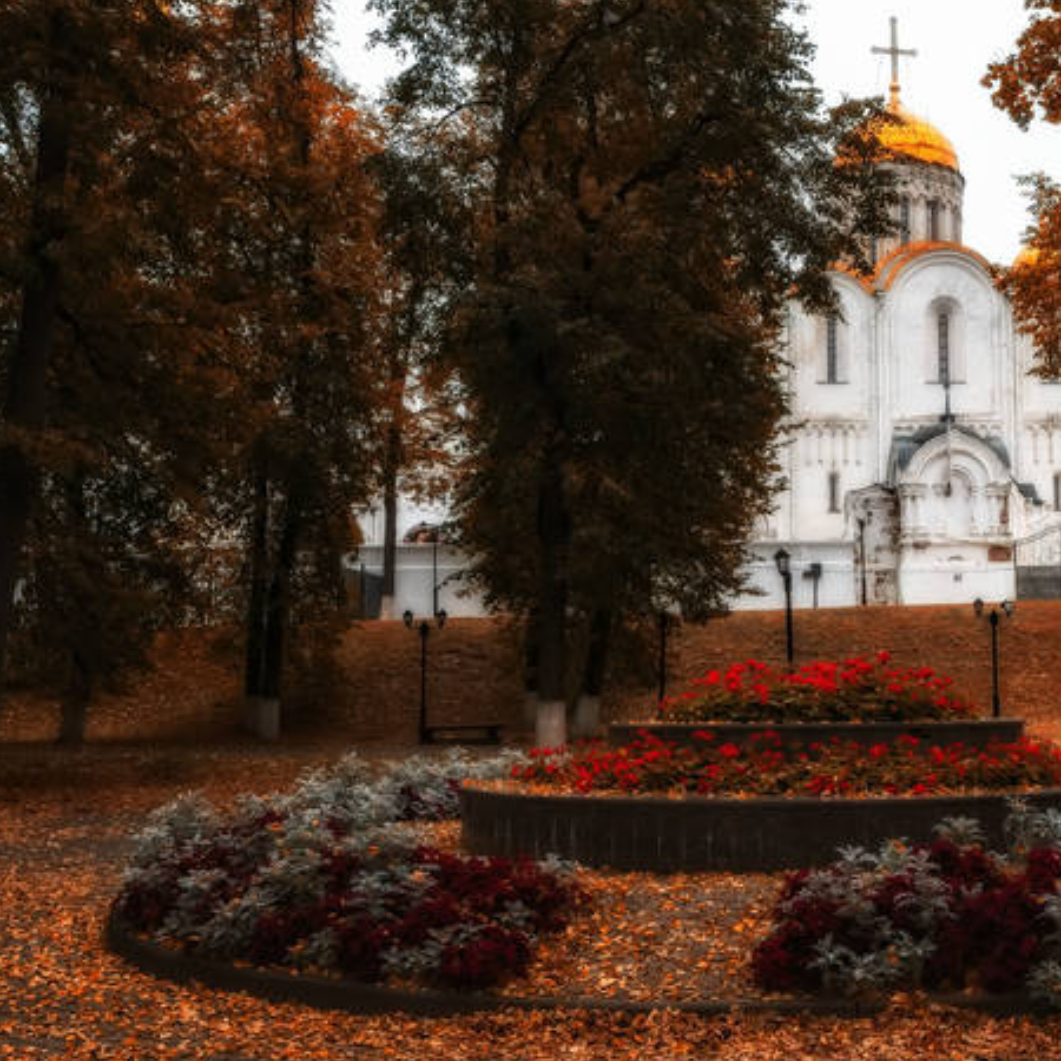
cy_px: 497
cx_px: 837
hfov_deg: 33.7
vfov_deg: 34.7
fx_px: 1699
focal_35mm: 49
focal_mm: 24
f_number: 9
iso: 400
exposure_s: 1/125
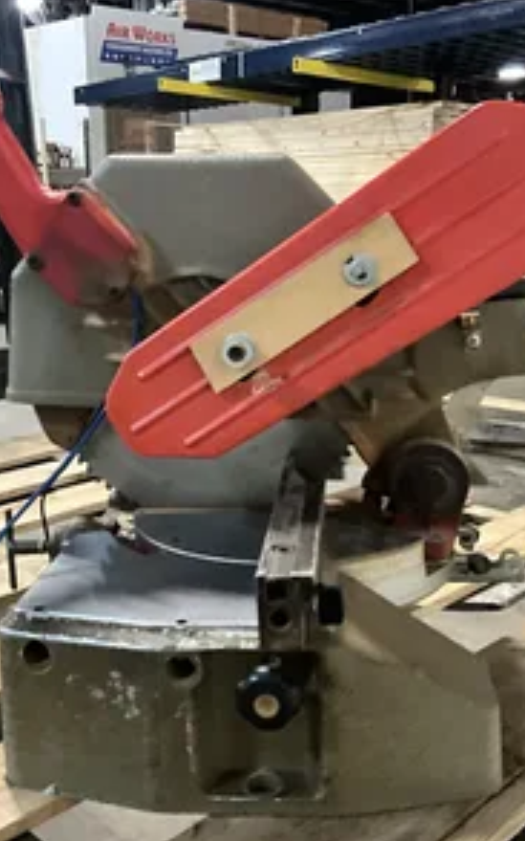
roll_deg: +1.1
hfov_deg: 30.5
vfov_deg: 47.2
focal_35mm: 42
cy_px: 416
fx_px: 962
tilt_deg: -13.2
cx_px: 247
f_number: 1.8
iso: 500
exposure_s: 1/30
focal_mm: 3
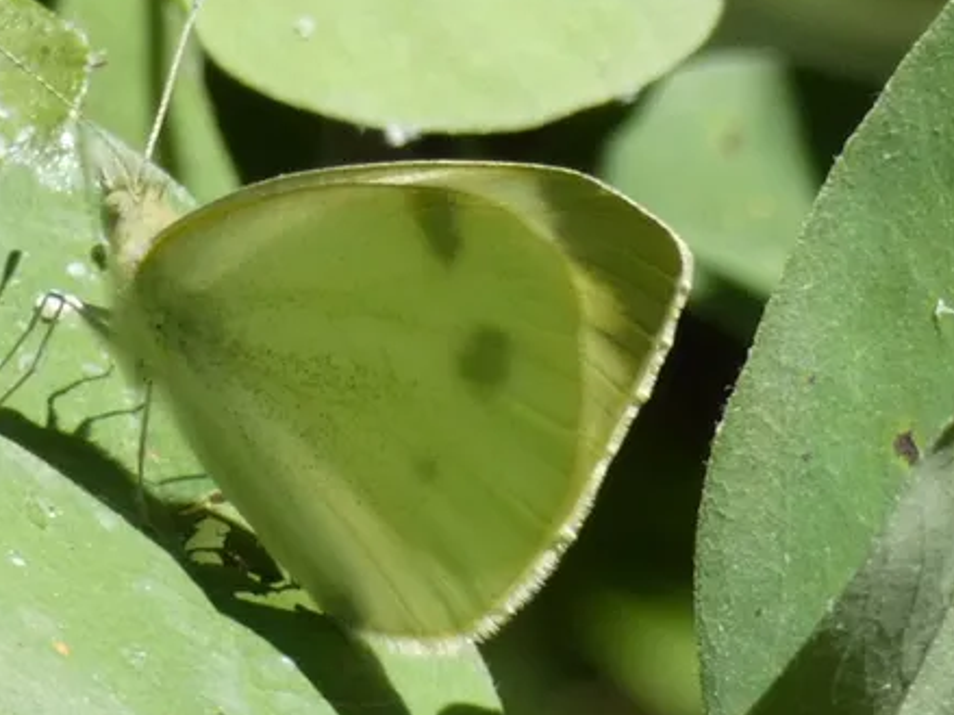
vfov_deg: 6.5
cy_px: 376
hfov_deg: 8.6
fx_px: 6309
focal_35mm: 229
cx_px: 300
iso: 80
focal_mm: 28.1
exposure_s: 1/200
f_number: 5.4
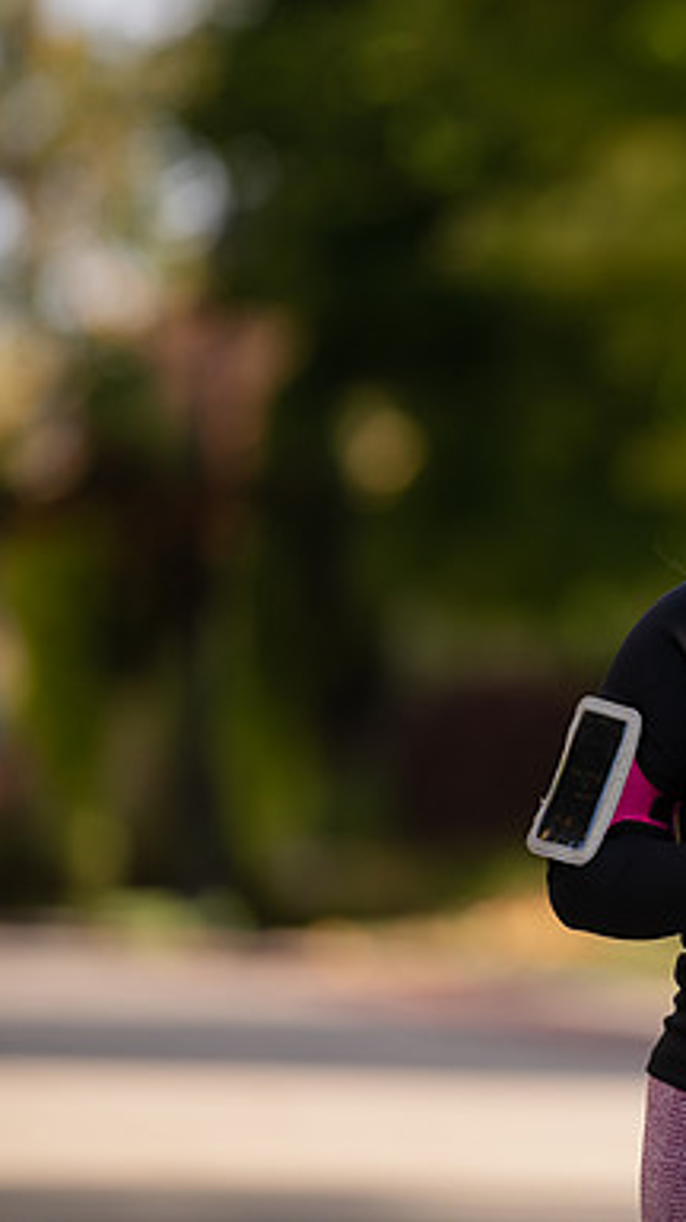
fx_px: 15358
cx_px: 918
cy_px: 611
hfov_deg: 2.6
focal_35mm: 474
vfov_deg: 4.6
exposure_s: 1/500
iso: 200
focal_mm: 300
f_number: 3.5
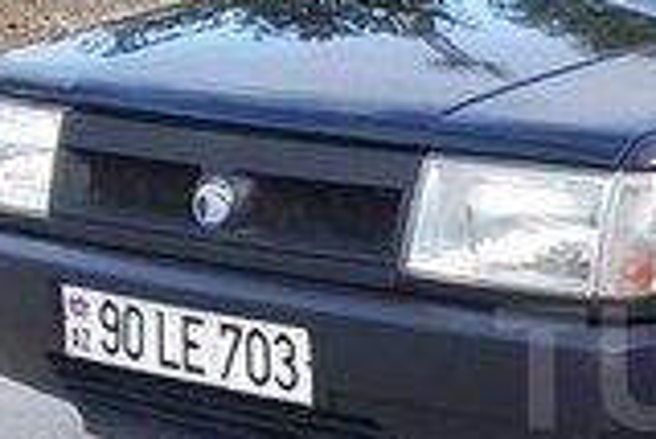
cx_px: 914
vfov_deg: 10.3
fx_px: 2426
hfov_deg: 14.6
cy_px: 367
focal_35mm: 133
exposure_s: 1/247
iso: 50
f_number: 2.2
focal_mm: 3.3
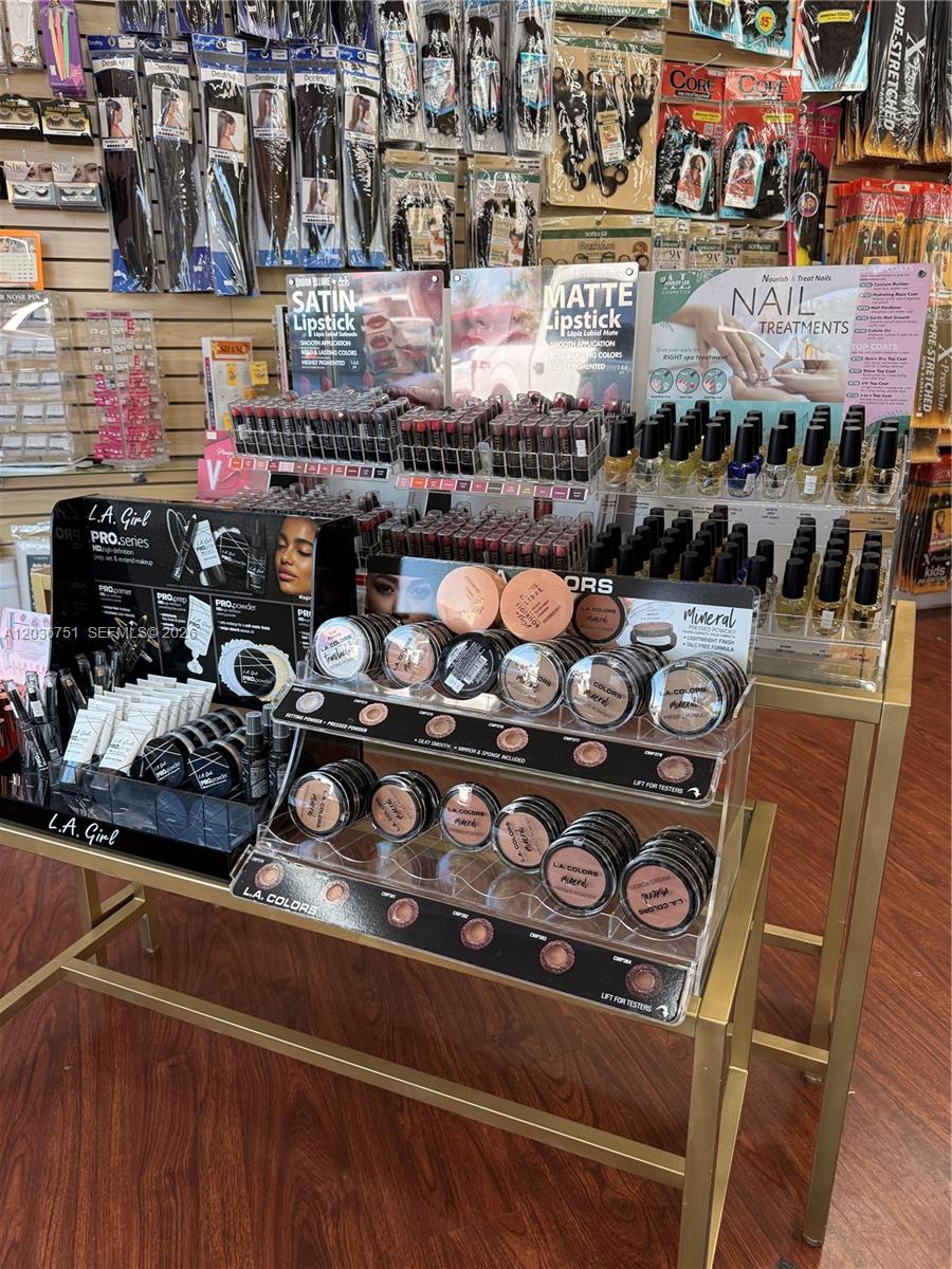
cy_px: 634
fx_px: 880
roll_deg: -0.3
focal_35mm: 24
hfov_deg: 56.8
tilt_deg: -17.9
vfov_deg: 71.6
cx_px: 476
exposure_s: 1/232
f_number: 1.78
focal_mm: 6.76
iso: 125
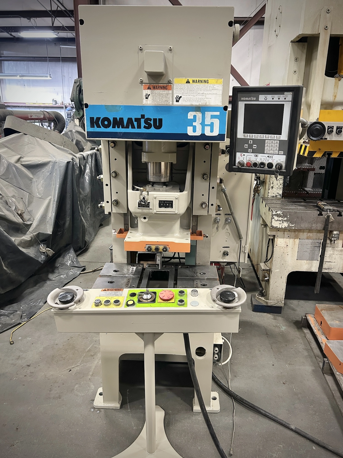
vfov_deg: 67.3
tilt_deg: -16.4
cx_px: 172
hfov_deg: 53.1
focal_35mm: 26
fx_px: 344
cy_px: 229
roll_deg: -0.4
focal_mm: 5.7
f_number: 1.5
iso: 400
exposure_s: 1/40
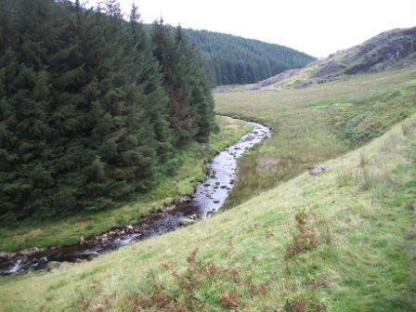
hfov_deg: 56.8
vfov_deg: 44.2
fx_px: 385
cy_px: 156
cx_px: 208
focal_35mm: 32
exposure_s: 1/125
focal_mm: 5.7
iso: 80
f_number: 2.9
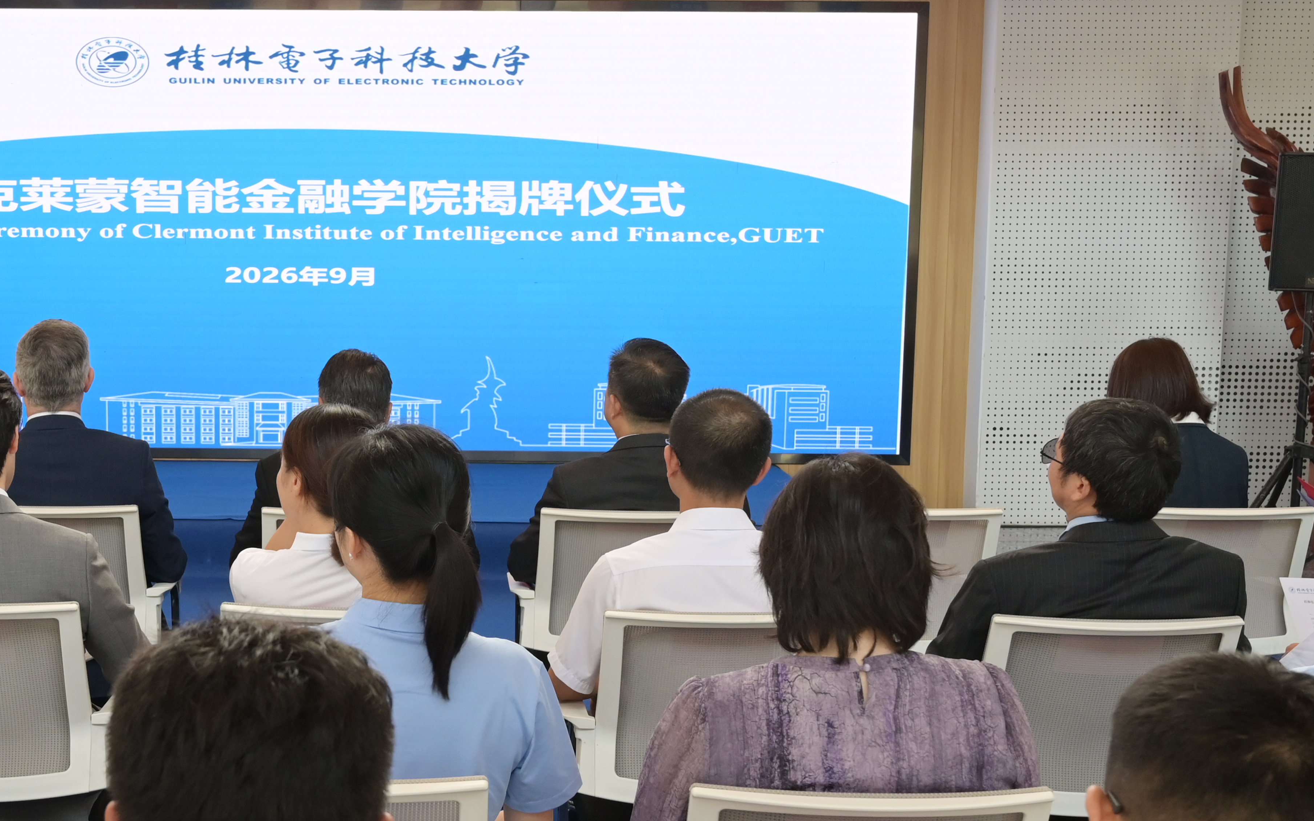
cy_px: 447
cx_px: 413
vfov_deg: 31.2
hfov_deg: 47.2
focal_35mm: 41
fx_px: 1468
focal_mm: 24
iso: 1000
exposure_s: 1/125
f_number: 6.3
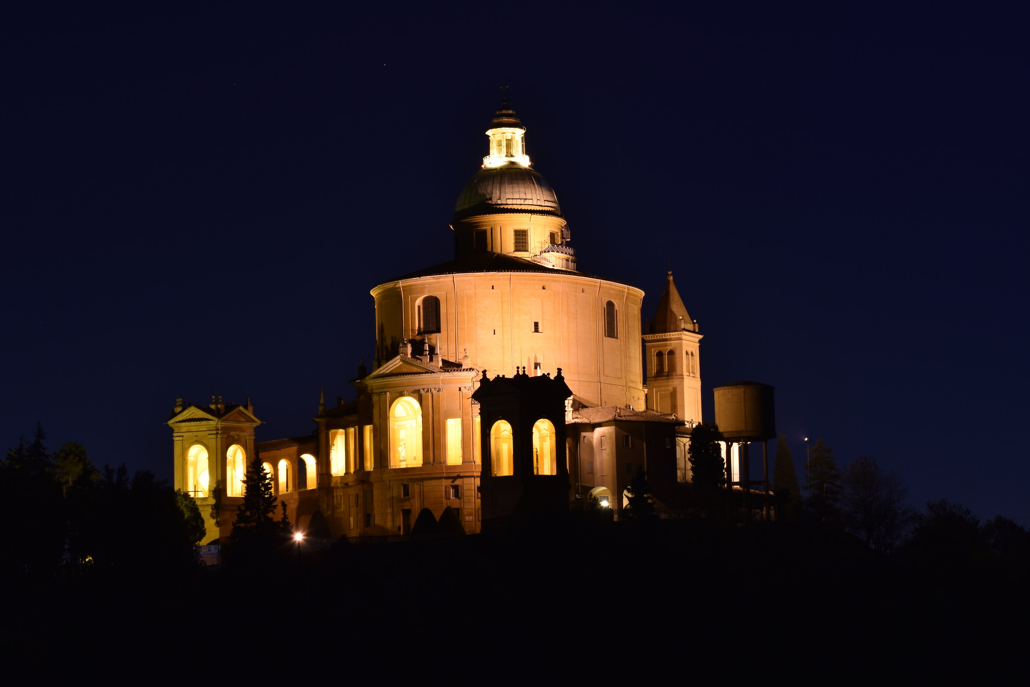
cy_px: 344
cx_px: 515
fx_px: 2489
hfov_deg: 23.4
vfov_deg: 15.7
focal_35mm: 87
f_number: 8
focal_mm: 58
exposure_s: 13
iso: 100
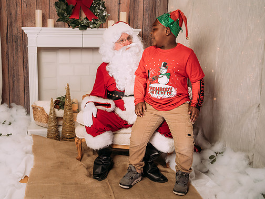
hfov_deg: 44.7
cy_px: 95
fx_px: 322
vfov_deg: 34.3
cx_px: 112
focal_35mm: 42
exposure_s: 1/100
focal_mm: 35
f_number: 5
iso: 100
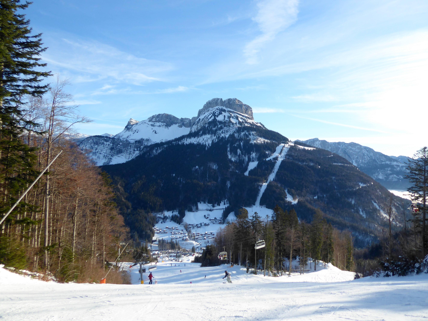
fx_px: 309
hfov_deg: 69.4
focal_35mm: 25
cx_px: 214
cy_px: 160
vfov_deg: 54.9
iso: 80
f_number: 3.3
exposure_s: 1/500
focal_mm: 4.3
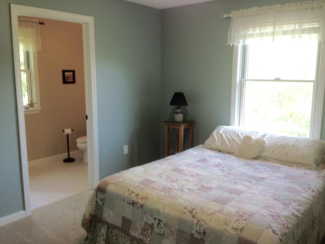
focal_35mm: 33
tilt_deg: -6.8
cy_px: 122
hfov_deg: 55.4
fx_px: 310
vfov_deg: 42.9
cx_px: 162
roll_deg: -1.3
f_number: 2.4
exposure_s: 1/40
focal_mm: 4.12
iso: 50
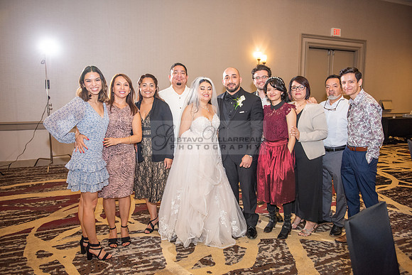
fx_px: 321
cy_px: 138
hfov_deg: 65.5
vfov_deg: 46.4
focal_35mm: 28
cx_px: 206
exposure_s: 1/200
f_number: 2.8
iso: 1600
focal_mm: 28
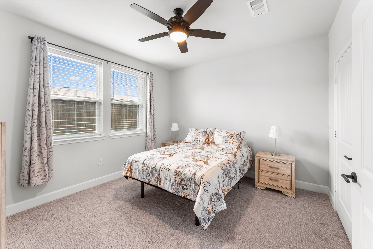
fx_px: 145
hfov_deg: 104.3
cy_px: 124
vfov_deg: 81.2
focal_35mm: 14
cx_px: 186
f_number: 9
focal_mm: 14
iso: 50
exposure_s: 4
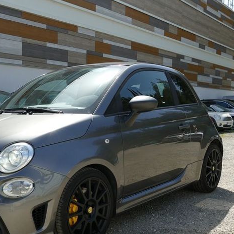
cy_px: 149
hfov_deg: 36.9
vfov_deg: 37.3
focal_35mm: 45
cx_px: 68
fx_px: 344
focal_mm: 9.12
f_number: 2.8
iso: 125
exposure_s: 1/1300
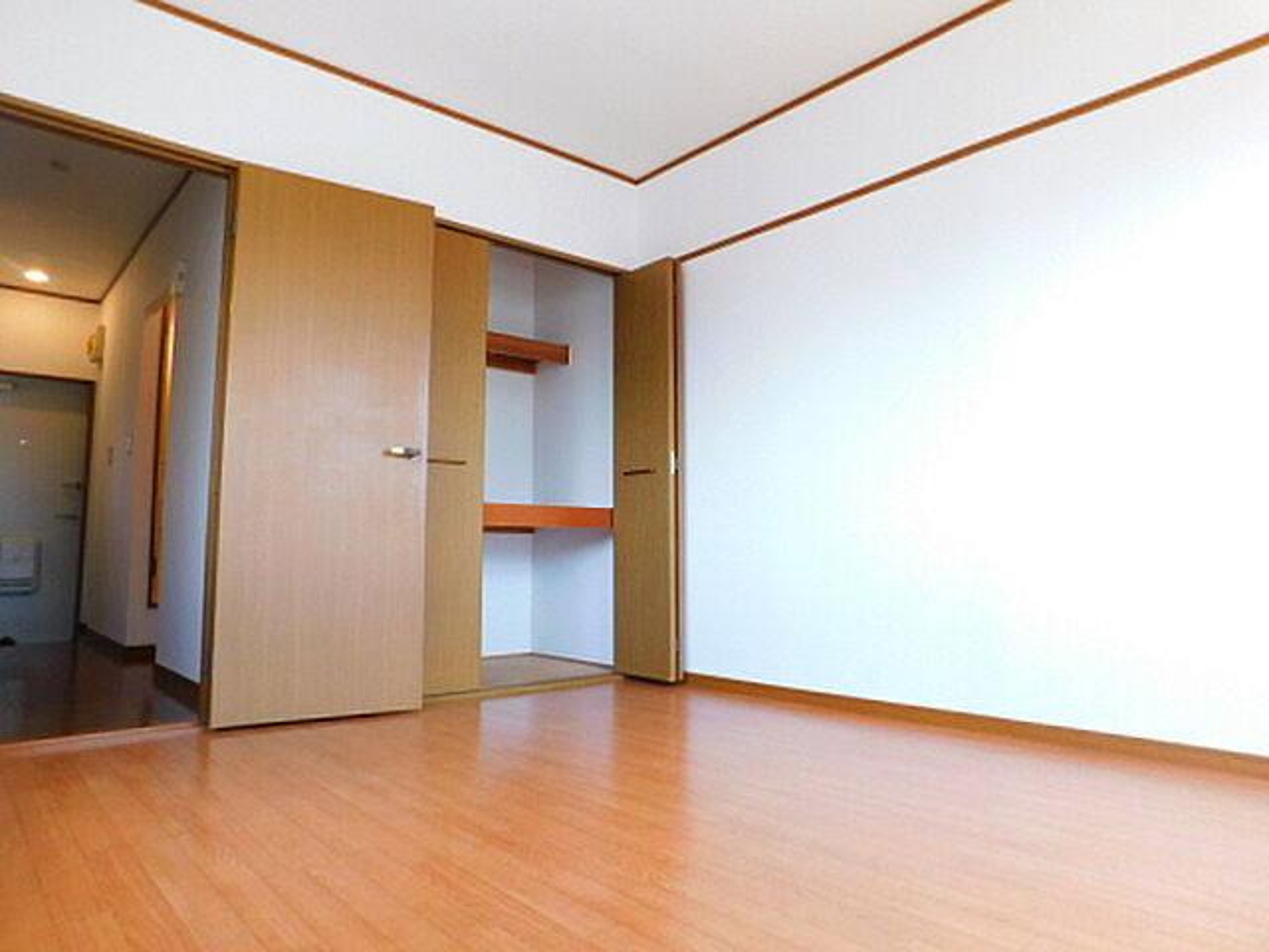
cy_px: 476
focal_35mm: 23
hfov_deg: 73.9
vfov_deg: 58.9
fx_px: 843
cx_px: 634
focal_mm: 4
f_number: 3
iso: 125
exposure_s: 1/60
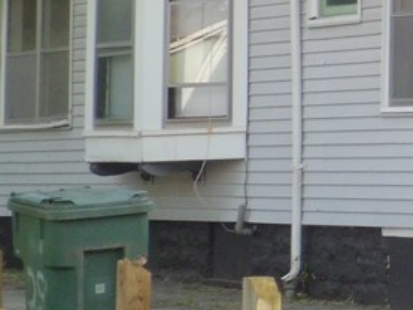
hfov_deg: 8.6
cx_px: 708
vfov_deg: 6.6
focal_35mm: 222
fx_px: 2650
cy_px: -86
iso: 100
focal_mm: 10.7
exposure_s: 1/160
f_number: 3.9
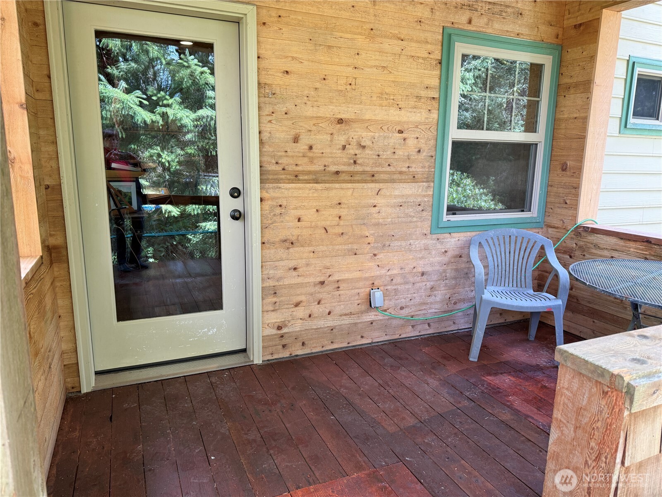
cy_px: 248
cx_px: 331
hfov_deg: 71.6
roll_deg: -0.8
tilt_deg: -11.3
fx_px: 459
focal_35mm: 24
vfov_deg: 56.8
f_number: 1.78
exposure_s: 1/121
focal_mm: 6.76
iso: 125
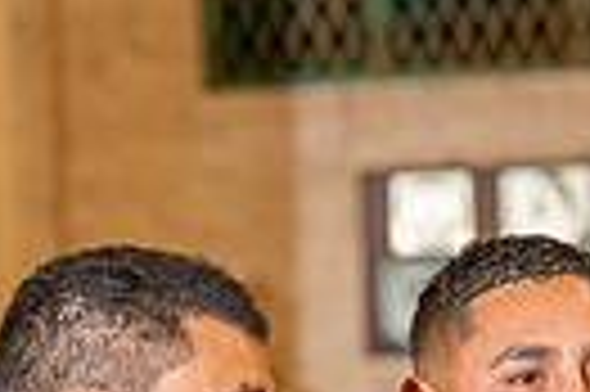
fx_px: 7971
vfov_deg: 2.8
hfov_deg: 4.2
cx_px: 356
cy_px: 858
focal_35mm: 487
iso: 2000
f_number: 4.5
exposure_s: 1/200
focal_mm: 110
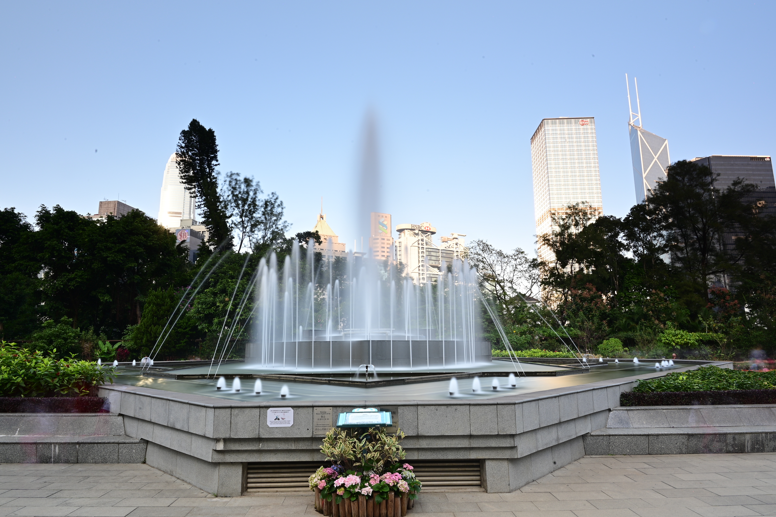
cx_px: 383
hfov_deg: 78.6
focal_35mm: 22
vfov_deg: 57.2
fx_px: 474
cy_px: 256
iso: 100
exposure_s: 240
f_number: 22
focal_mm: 21
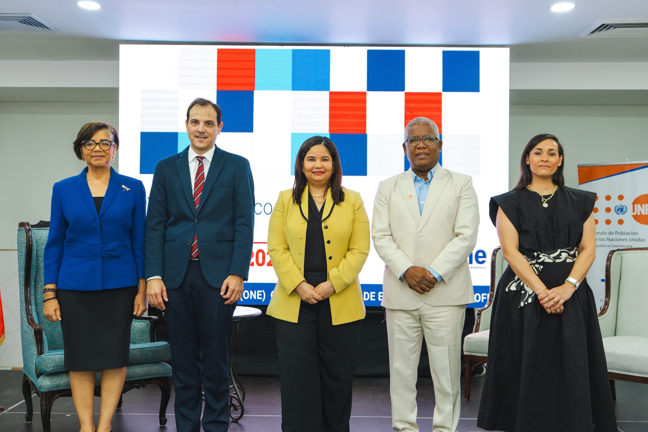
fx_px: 666
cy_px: 216
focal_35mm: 37
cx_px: 324
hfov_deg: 51.9
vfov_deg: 35.9
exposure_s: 1/60
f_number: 4
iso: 2000
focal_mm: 37
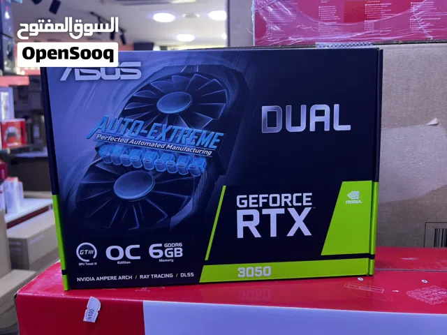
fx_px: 336
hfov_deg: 67.3
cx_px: 224
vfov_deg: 53.1
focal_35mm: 26
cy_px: 168
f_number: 1.5
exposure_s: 1/50
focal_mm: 5.7
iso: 100
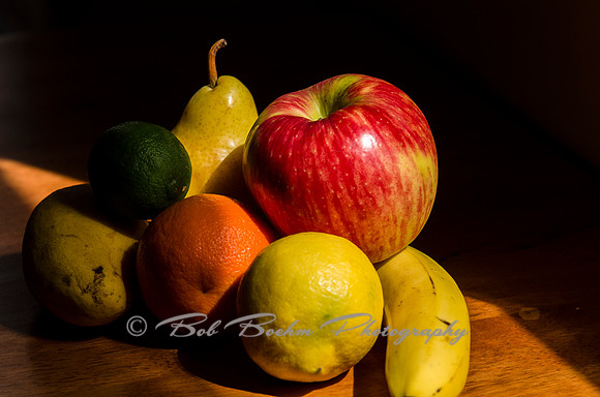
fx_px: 2794
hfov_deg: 12.3
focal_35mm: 168
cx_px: 300
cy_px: 198
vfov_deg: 8.1
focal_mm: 112
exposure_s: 1/500
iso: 220
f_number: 5.6
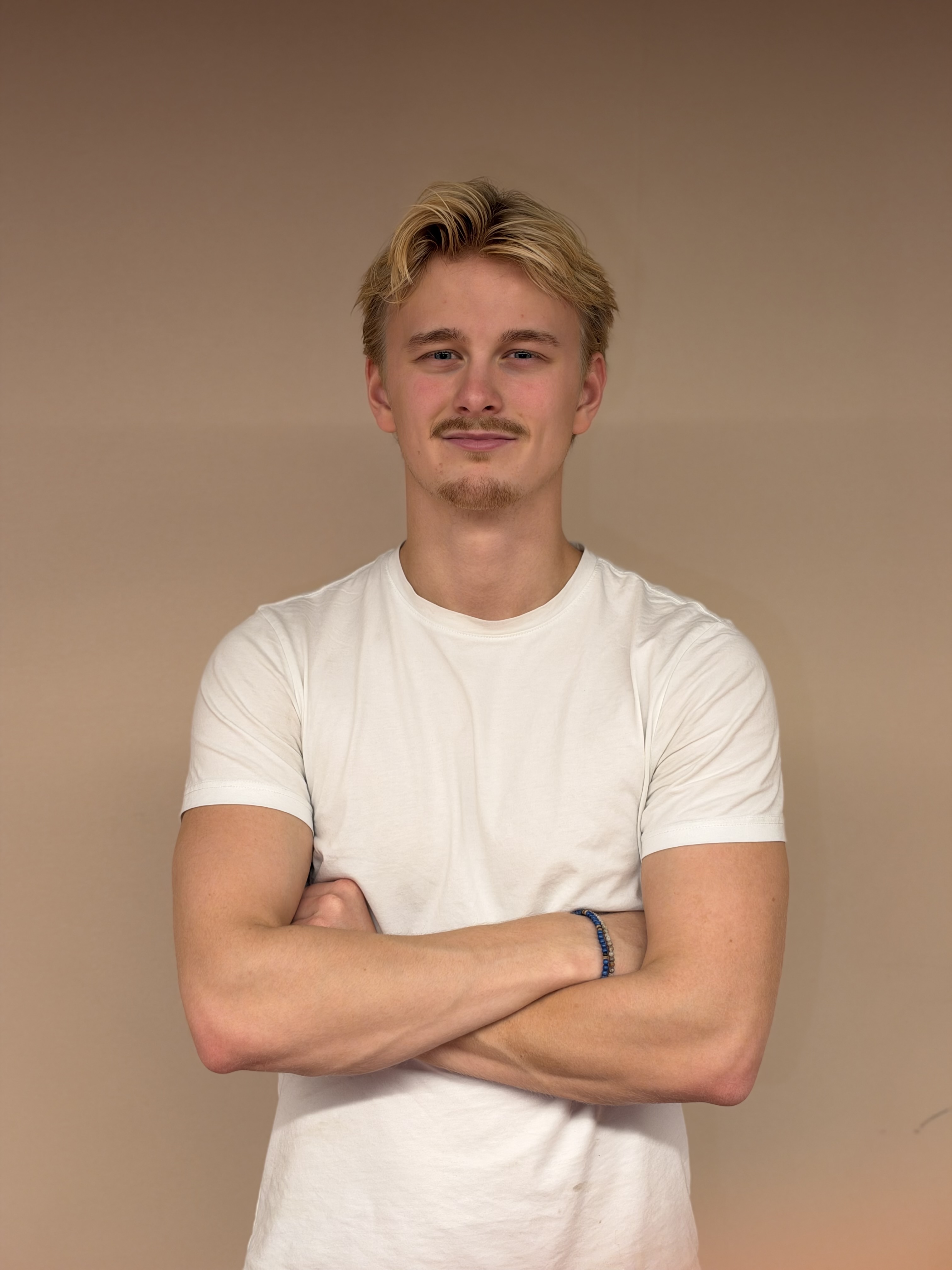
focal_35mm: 48
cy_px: 635
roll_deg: +0.5
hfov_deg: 30.3
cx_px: 476
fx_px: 1760
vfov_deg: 39.7
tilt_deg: -3.3
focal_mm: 6.93
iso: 100
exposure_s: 1/50
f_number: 1.8
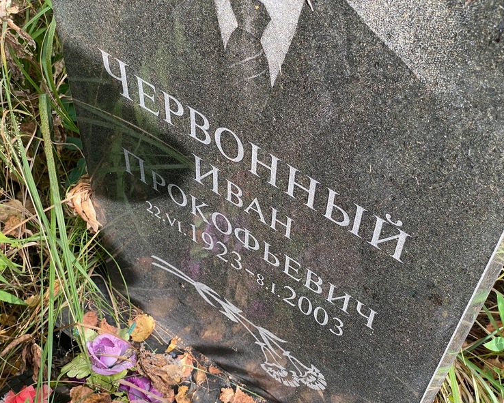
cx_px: 232
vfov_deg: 27.6
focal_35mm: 55
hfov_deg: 34.1
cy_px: 204
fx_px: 821
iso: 20
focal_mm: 6
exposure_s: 1/136
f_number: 2
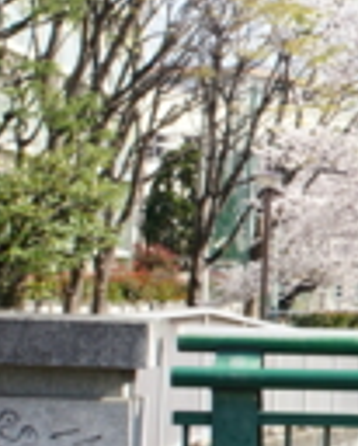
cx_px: 1022
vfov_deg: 11.7
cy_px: 193
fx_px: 2164
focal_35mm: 164
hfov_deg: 8.2
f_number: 8
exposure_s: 1/80
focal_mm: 35
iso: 400
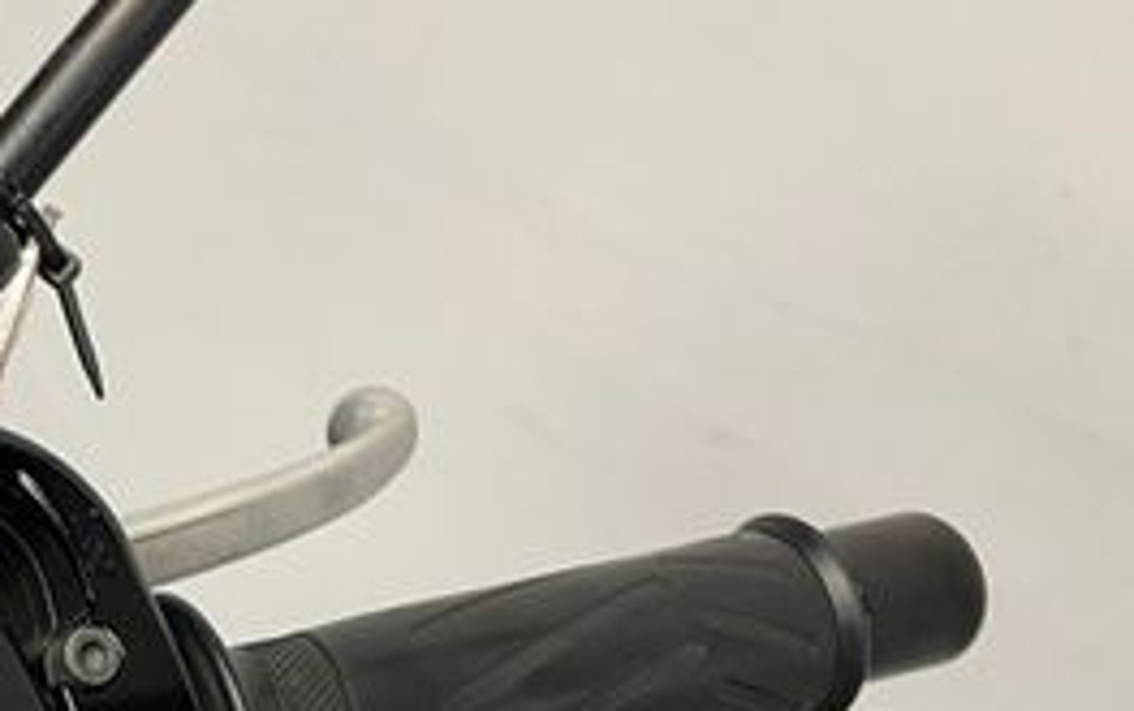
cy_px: 612
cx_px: 30
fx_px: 2073
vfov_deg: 19.2
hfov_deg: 28.9
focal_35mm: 67
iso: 80
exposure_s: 1/50
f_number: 1.6
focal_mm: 5.1
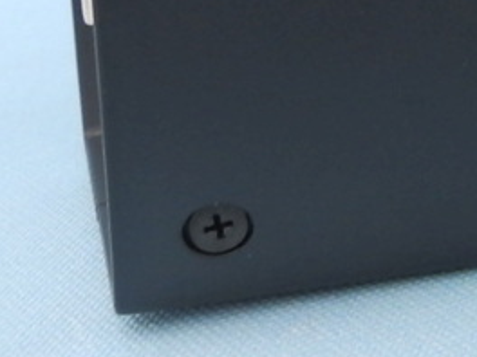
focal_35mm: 100
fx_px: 1378
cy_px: -144
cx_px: 853
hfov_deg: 16.5
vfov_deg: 14.0
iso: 160
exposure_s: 1/30
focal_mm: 4
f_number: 3.4
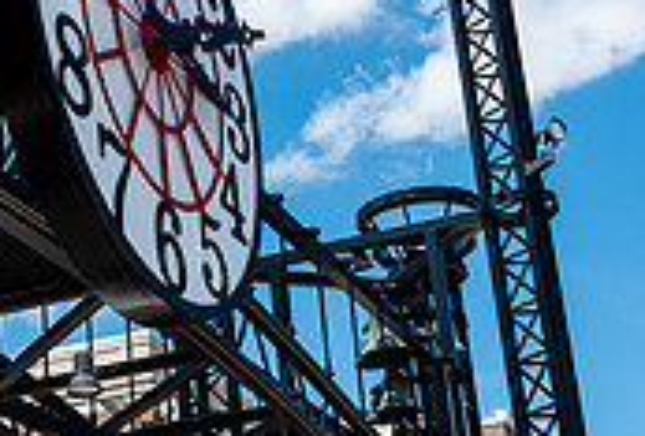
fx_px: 1764
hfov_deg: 20.3
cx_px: 58
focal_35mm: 98
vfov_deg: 14.1
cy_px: 161
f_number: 9
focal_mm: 28
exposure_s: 1/250
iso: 100
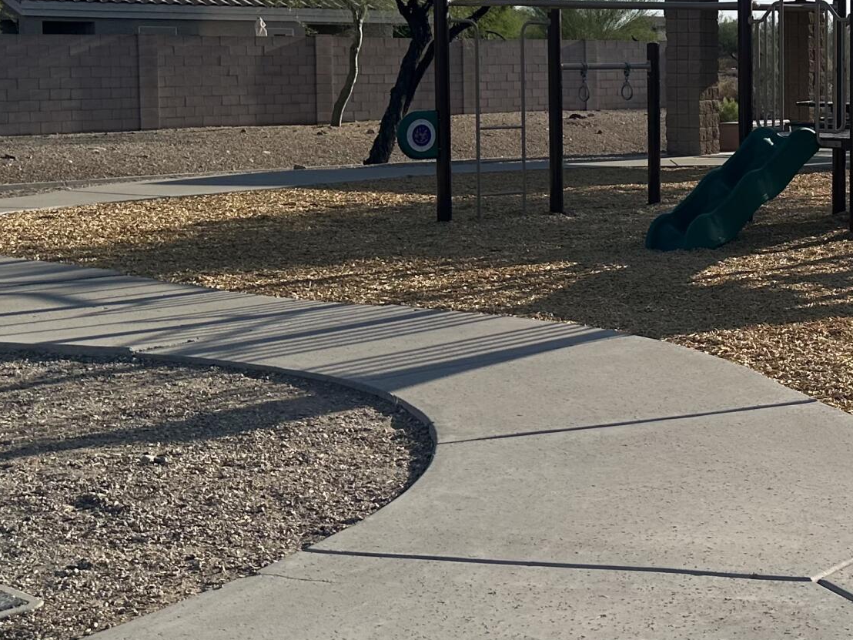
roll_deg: -0.7
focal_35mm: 65
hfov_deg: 27.6
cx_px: 905
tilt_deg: -3.2
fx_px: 1602
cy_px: 136
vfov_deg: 22.3
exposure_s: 1/8197
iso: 80
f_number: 1.78
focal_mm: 6.86
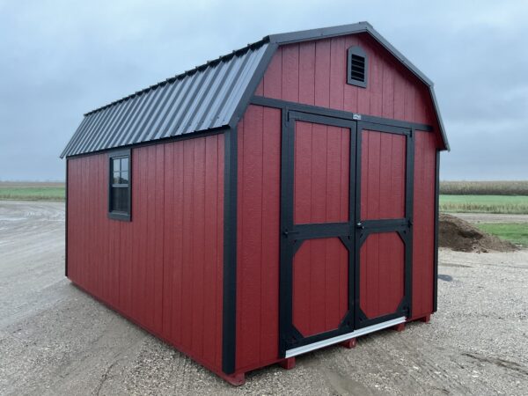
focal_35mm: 29
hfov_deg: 61.7
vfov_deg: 48.2
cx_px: 264
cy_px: 198
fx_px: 442
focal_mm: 3
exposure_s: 1/40
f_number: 1.8
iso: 200
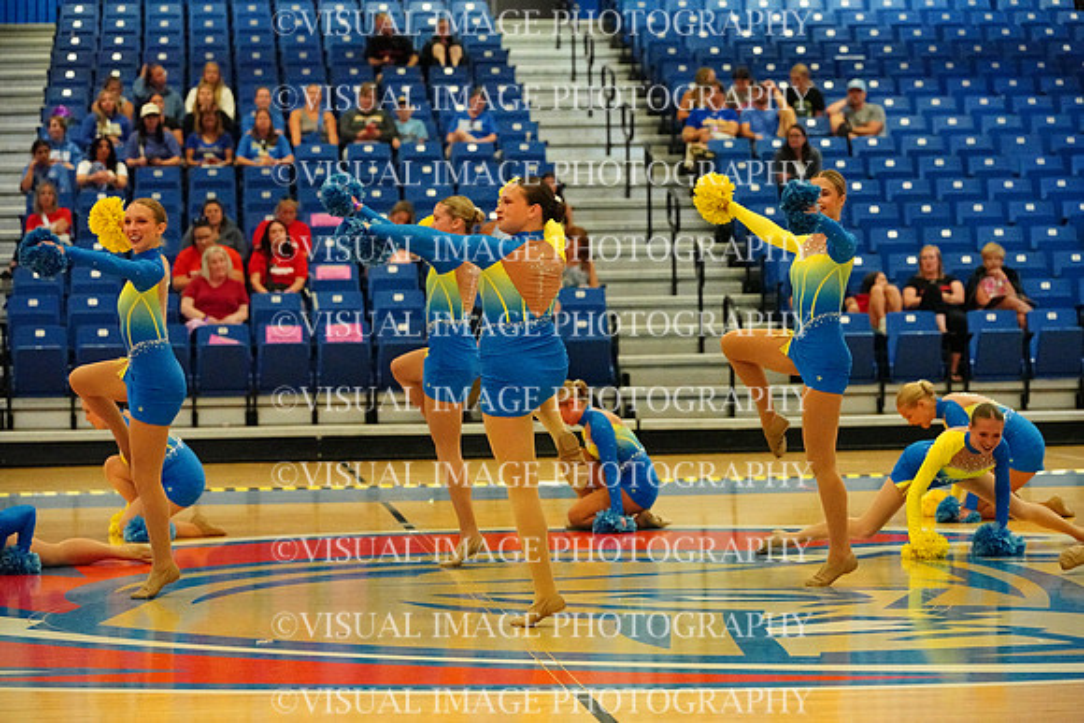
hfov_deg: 19.1
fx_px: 3222
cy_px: 362
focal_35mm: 107
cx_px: 542
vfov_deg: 12.8
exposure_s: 1/1000
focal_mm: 107
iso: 20000
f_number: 4
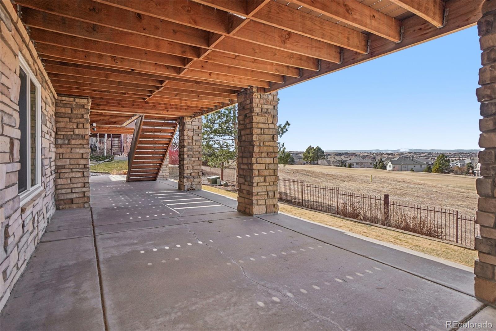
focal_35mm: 18
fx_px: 248
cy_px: 166
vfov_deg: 67.4
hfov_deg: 90.0
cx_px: 248
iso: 100
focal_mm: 12
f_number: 8
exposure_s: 1/80
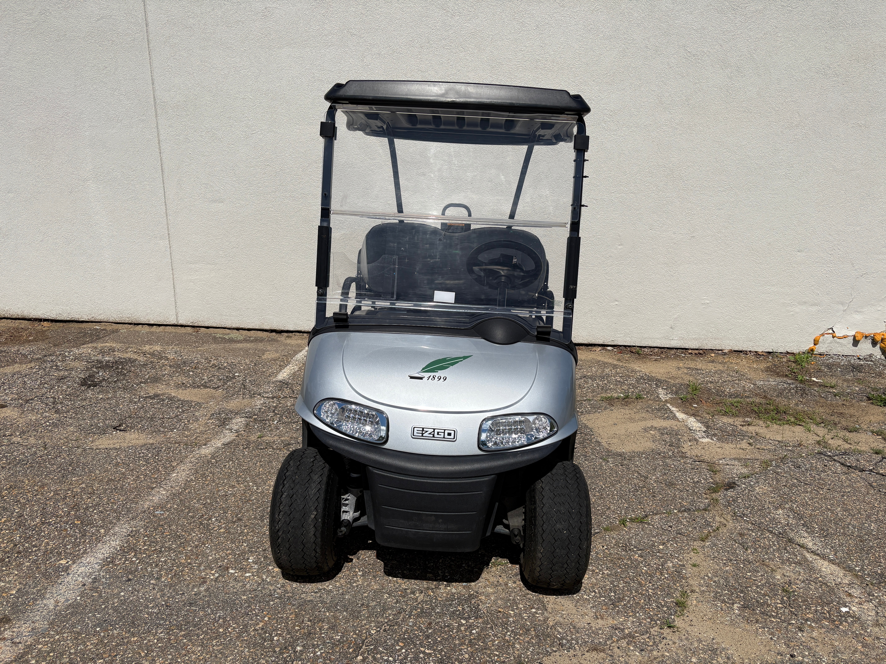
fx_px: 665
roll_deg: +1.3
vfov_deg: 53.1
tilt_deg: -10.5
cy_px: 332
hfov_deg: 67.3
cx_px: 443
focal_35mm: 26
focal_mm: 5.96
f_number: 1.6
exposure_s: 1/10101
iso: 50
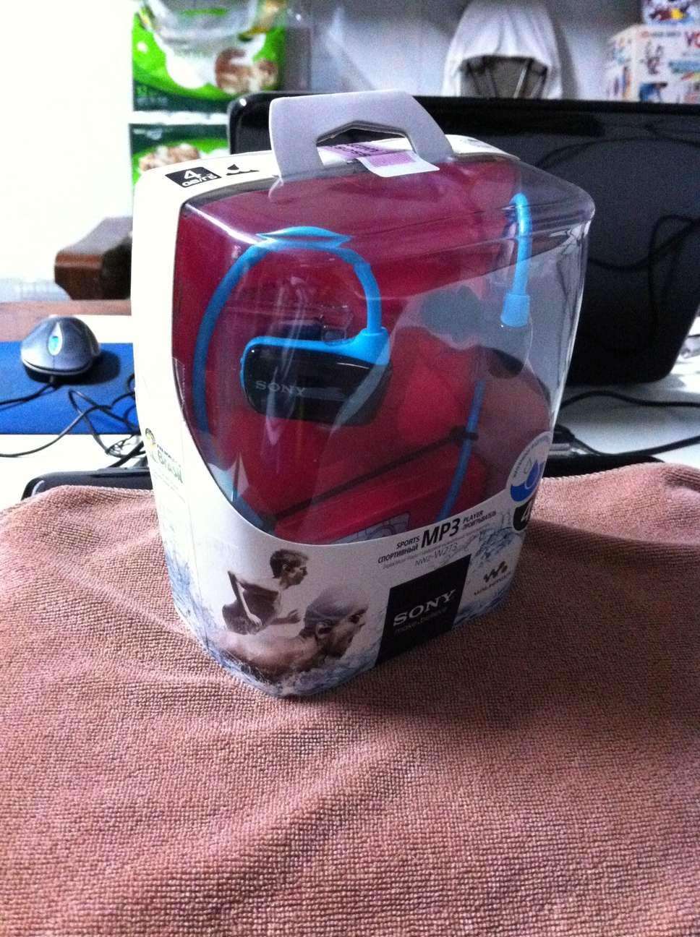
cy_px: 468
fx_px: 946
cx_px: 350
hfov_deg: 40.6
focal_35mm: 35
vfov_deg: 52.7
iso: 1000
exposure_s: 1/17
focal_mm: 3.85
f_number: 2.8
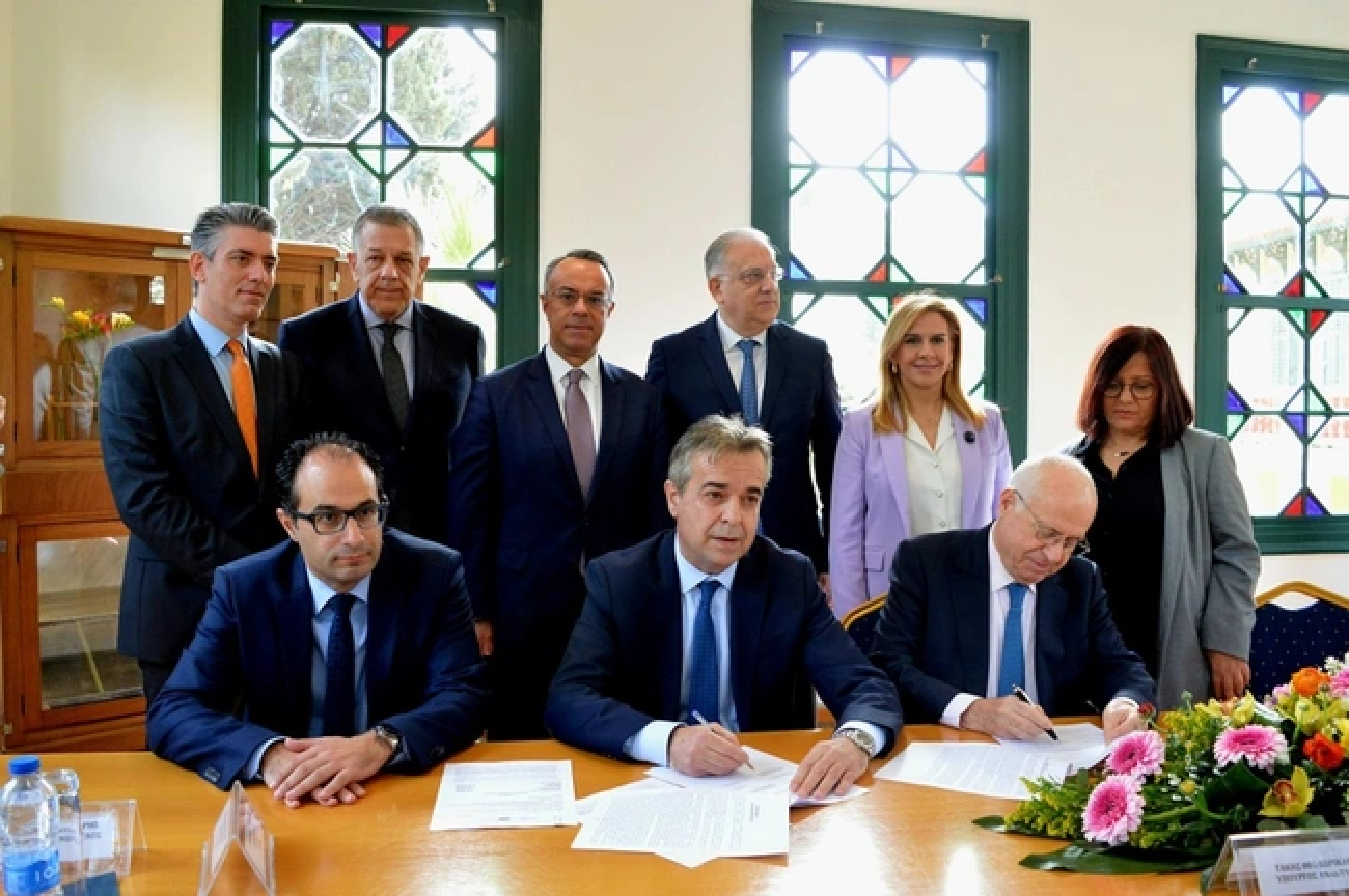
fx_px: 1123
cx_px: 674
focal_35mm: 30
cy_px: 448
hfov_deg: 62.0
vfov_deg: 43.5
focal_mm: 20
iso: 1600
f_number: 5
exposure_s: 1/200
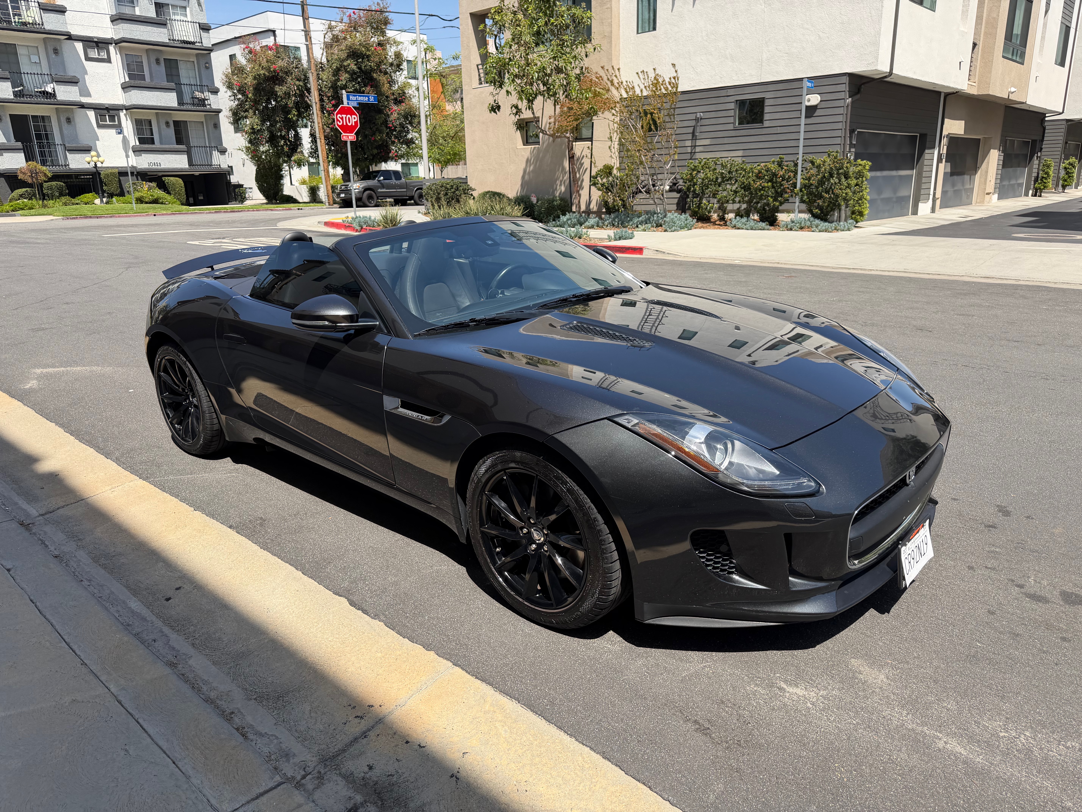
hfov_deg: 71.6
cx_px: 541
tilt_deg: -17.5
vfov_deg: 56.8
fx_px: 750
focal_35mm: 24
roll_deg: -0.8
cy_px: 406
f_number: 1.78
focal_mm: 6.76
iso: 80
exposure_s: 1/2907
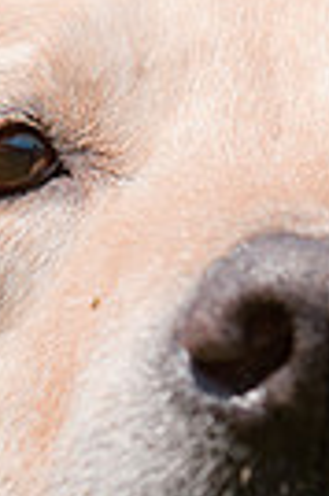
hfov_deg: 1.8
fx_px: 10756
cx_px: 139
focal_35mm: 783
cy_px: 396
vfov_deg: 2.6
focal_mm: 155
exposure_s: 1/640
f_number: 5.6
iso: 200
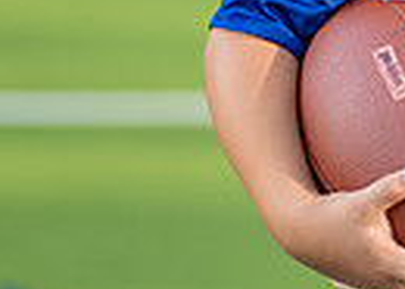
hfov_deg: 7.4
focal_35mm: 264
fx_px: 3038
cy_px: -72
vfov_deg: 5.4
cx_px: 682
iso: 125
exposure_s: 1/4000
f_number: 1.2
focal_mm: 50
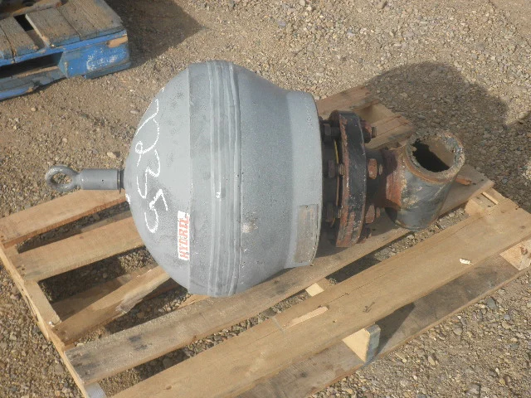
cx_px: 266
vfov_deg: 24.8
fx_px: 905
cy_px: 199
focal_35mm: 59
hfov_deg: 32.7
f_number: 3.8
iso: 64
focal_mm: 10.5
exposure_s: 1/640
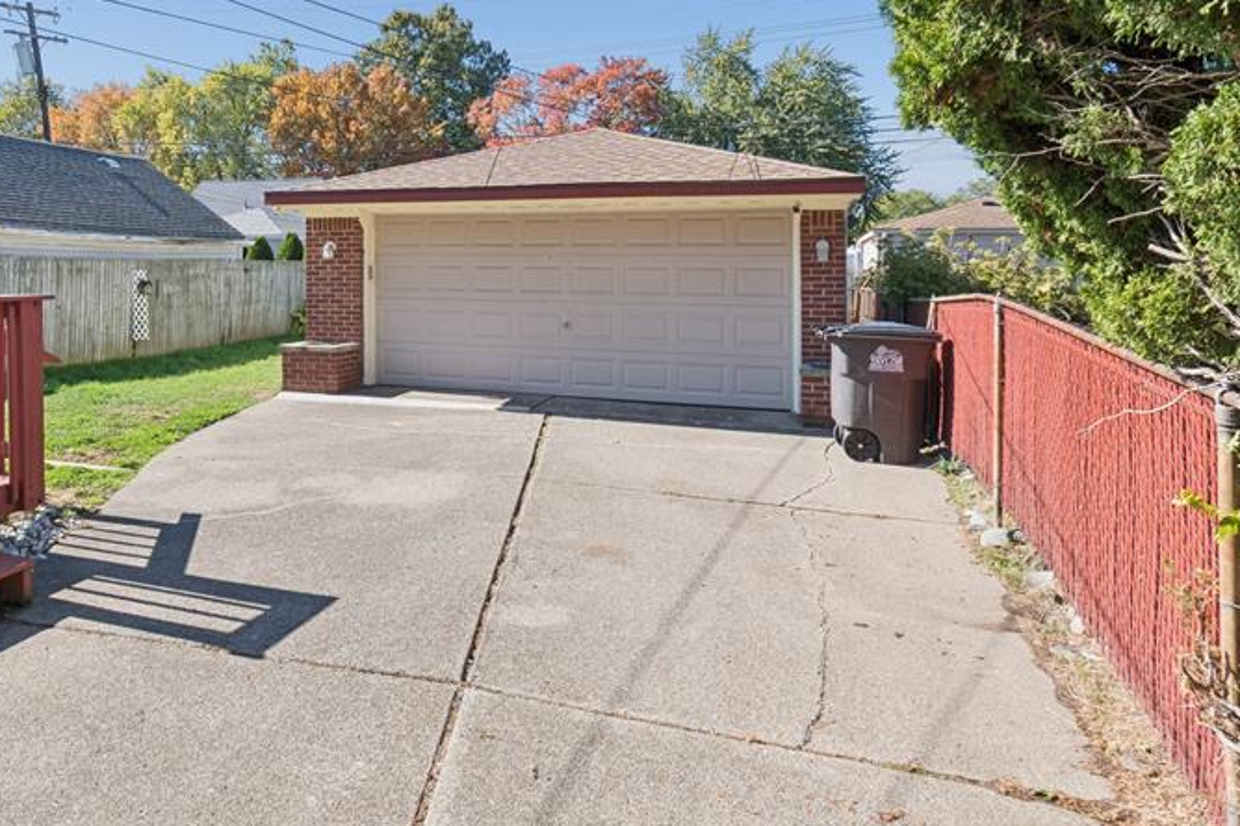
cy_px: 245
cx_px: 479
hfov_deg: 75.0
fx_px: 792
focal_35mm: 23
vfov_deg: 53.5
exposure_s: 1/160
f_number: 8
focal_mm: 10
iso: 100
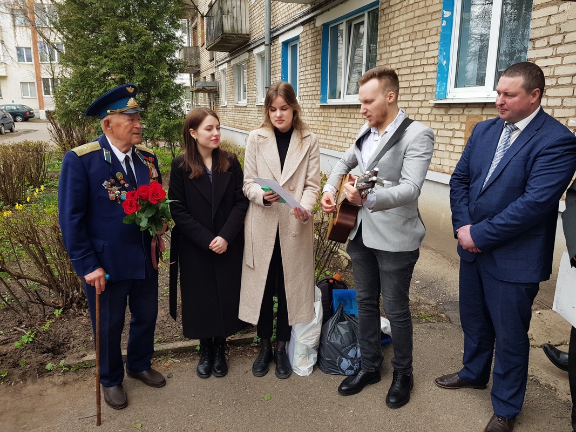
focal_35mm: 26
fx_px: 433
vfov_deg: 53.1
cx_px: 288
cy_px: 216
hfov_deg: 67.3
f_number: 1.7
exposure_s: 1/272
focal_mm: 4.2
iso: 40
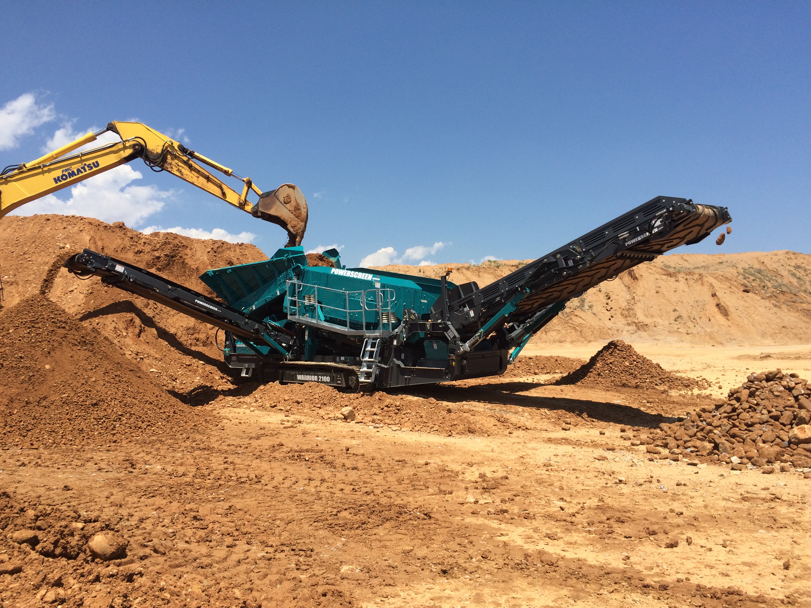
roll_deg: +1.4
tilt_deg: +5.4
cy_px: 304
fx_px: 679
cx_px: 406
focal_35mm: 29
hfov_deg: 61.7
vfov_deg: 48.2
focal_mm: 4.15
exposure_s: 1/2160
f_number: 2.2
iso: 32
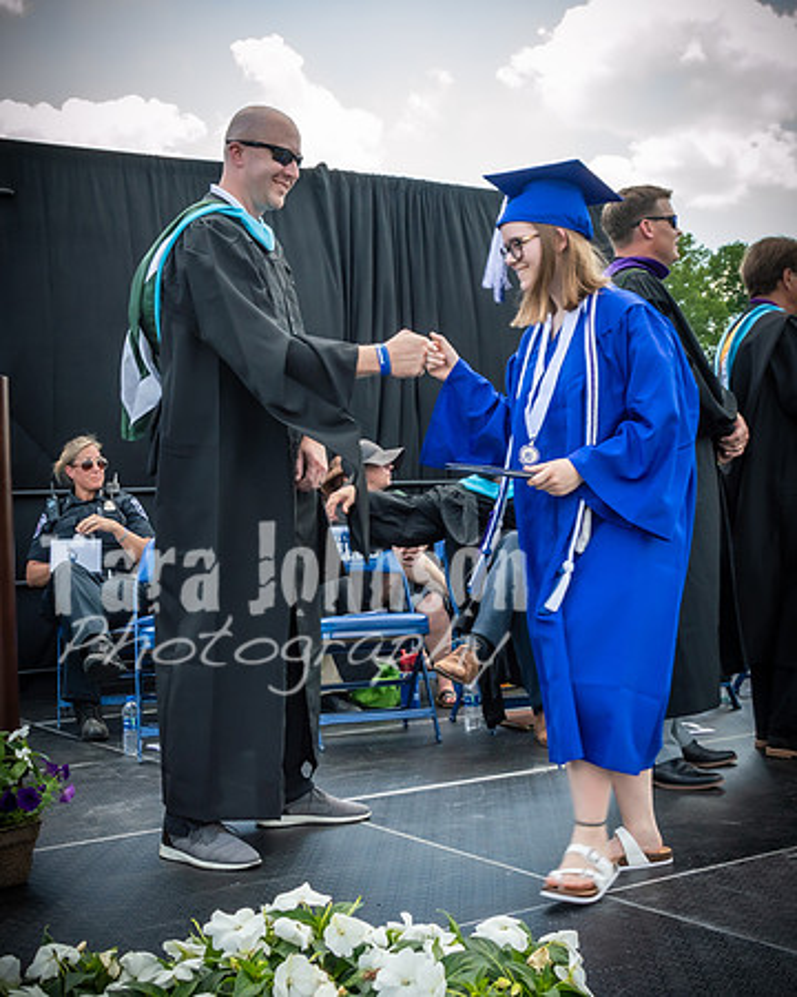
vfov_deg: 41.7
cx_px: 356
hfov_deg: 33.9
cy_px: 463
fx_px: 1306
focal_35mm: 44
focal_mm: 19
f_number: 7.1
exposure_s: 1/200
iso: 200
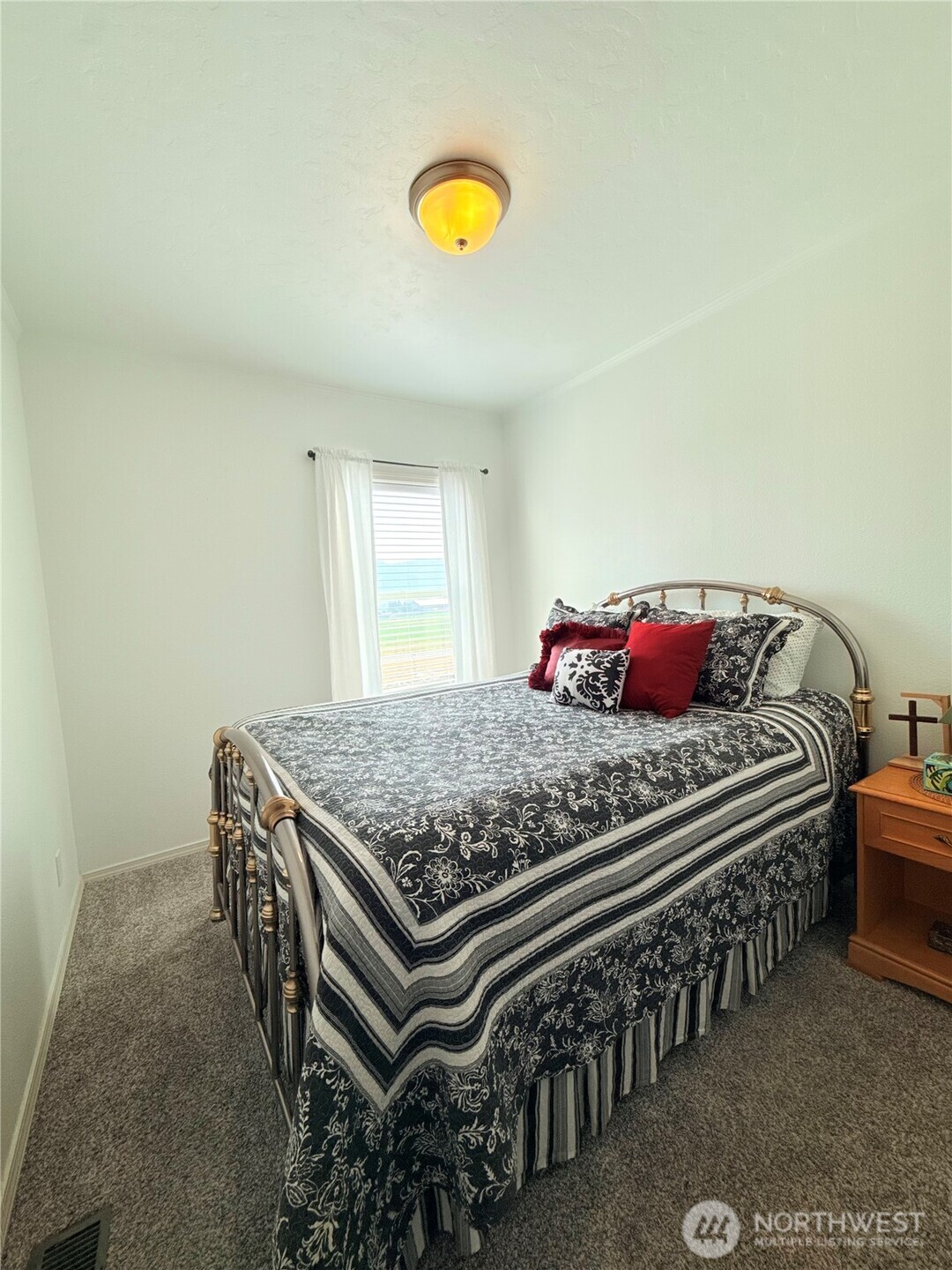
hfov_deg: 85.7
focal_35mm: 14
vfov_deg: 102.1
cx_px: 476
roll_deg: +2.8
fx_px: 513
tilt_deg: -3.6
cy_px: 635
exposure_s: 1/237
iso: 64
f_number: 2.2
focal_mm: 2.22
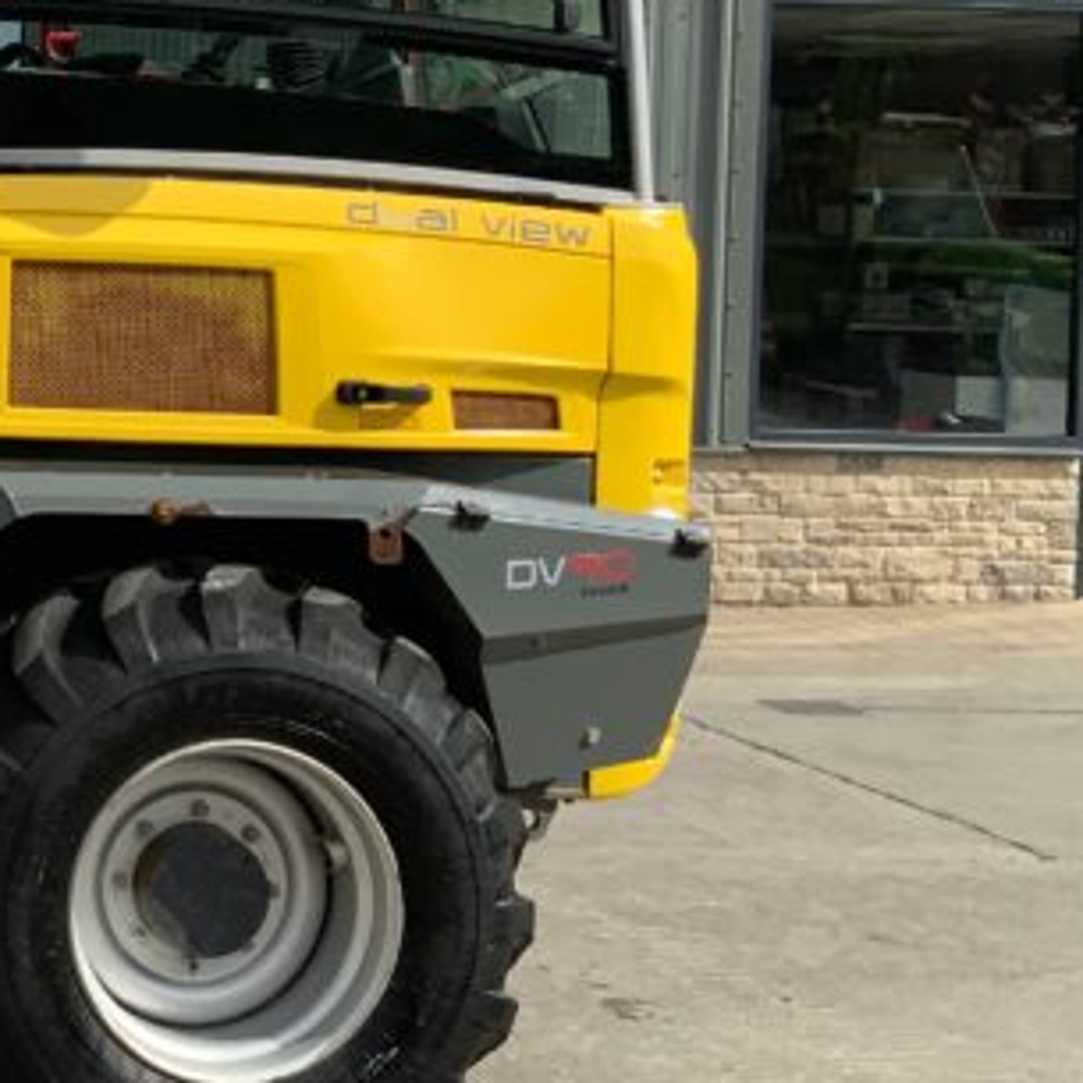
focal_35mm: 86
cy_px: 259
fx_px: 3044
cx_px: -415
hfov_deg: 18.4
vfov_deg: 20.0
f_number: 1.8
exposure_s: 1/2538
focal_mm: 3
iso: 16
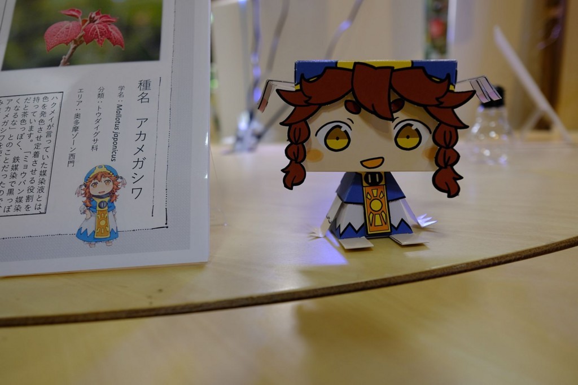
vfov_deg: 59.5
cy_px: 192
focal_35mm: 21
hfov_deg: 81.2
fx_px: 337
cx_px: 289
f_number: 2.8
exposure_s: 1/75
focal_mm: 14
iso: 200
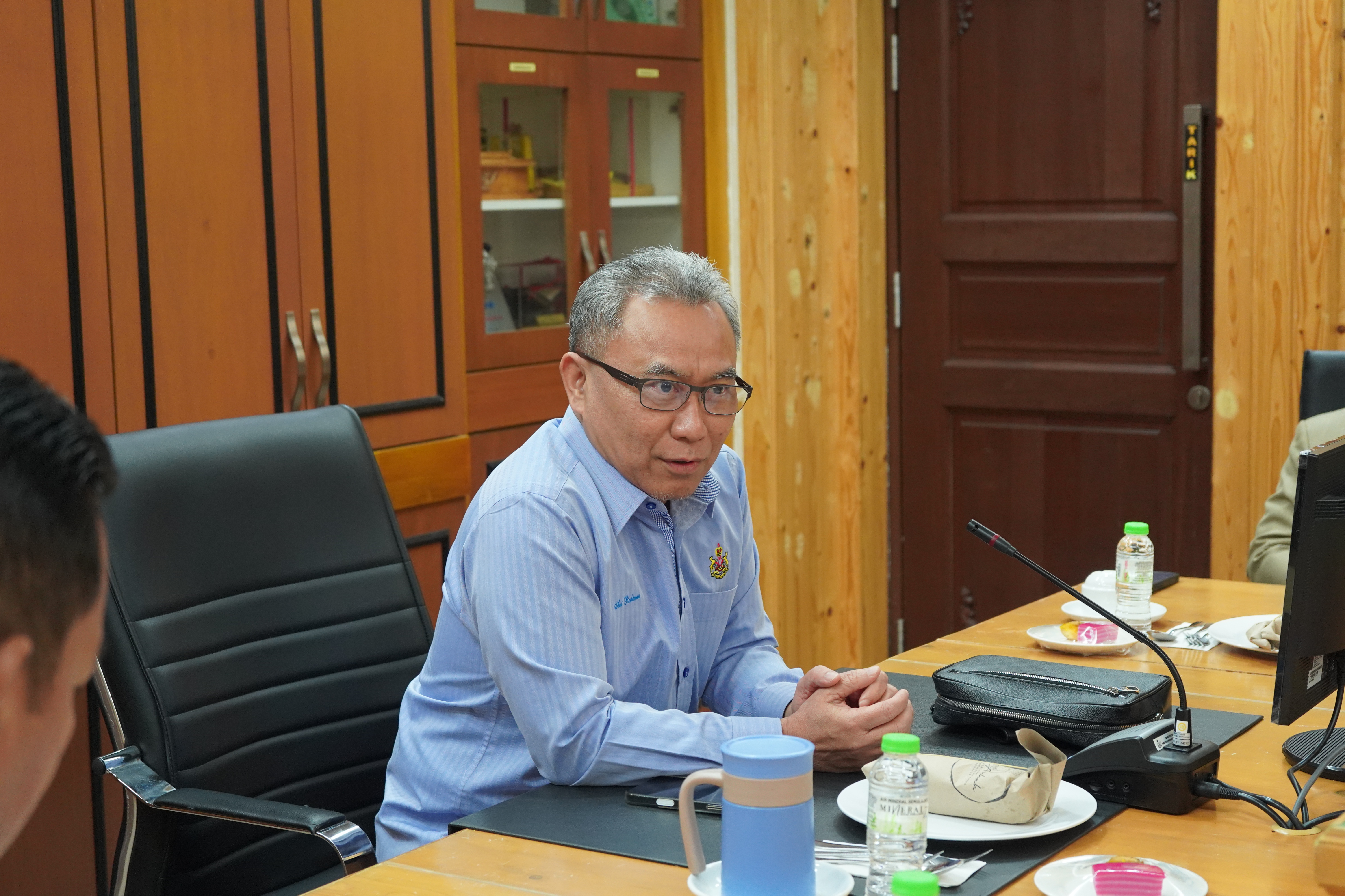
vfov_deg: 22.6
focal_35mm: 60
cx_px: 672
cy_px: 448
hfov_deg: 33.4
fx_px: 2241
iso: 3200
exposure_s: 1/160
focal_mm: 60
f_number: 5.6
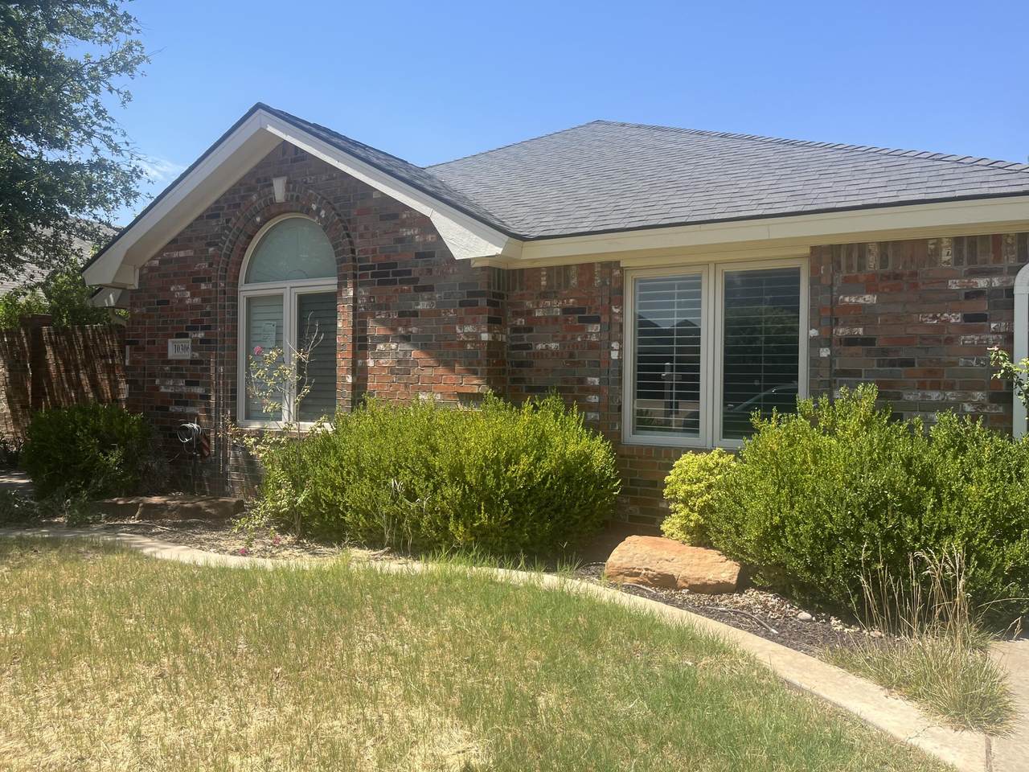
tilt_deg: -1.2
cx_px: 514
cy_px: 386
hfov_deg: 67.3
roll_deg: -0.3
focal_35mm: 26
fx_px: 773
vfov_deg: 53.1
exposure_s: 1/2222
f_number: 1.6
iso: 50
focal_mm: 5.1
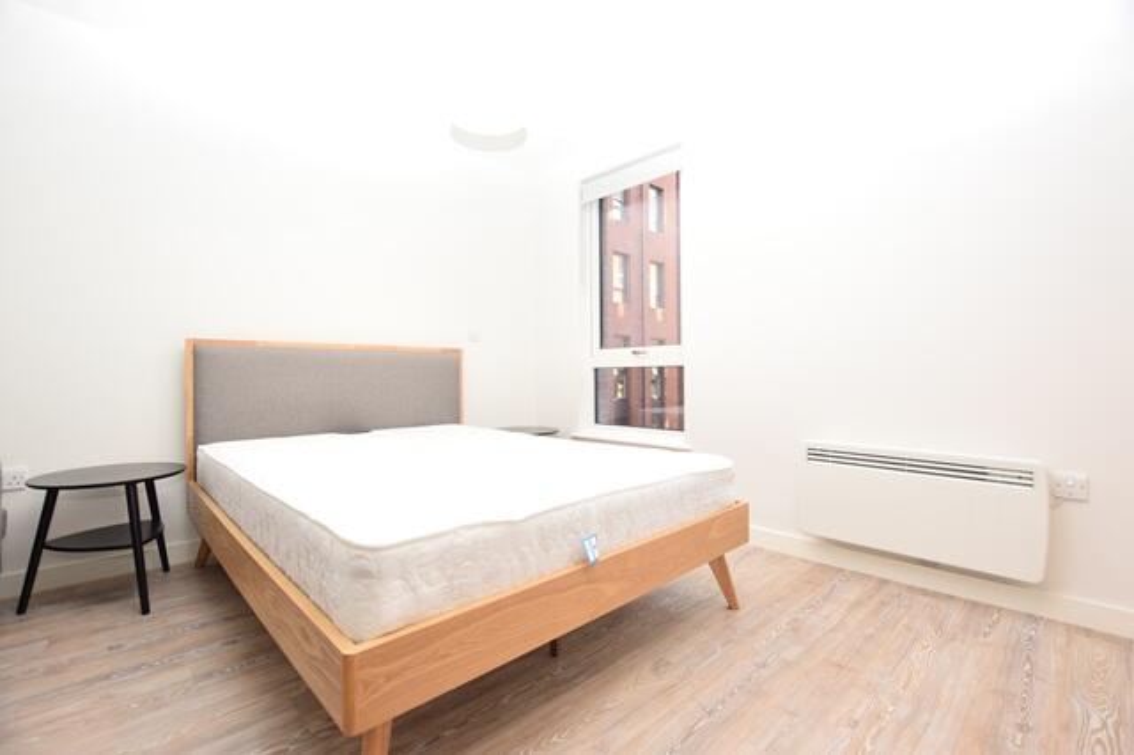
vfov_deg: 77.3
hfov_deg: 100.4
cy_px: 378
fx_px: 472
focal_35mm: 15
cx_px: 567
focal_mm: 10
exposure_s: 1/100
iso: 800
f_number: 5
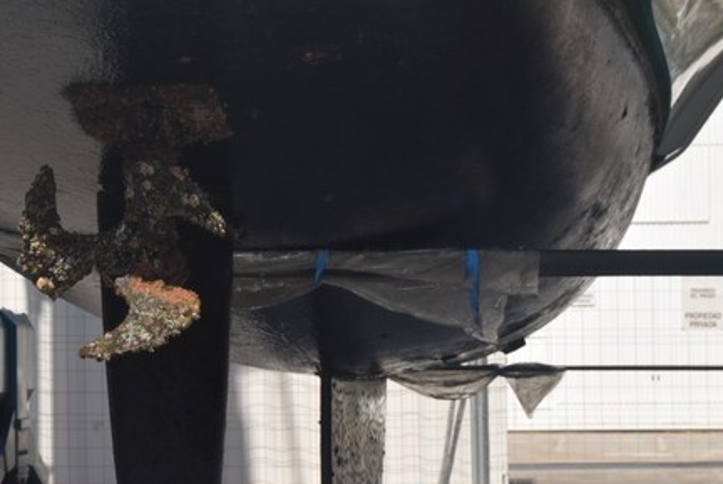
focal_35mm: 153
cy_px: 232
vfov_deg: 9.0
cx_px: 228
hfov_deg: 13.4
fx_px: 3074
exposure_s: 1/200
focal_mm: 55
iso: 100
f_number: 7.1
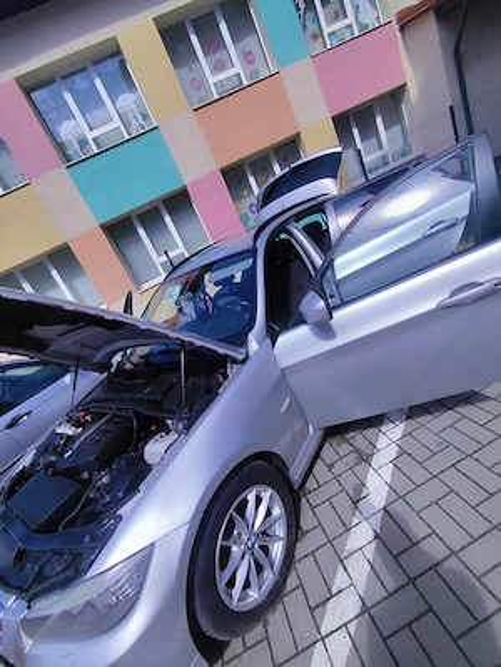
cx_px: 250
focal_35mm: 16
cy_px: 334
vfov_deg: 94.4
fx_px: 308
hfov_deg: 78.2
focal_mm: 1.65
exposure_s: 1/3157
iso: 50
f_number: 2.2
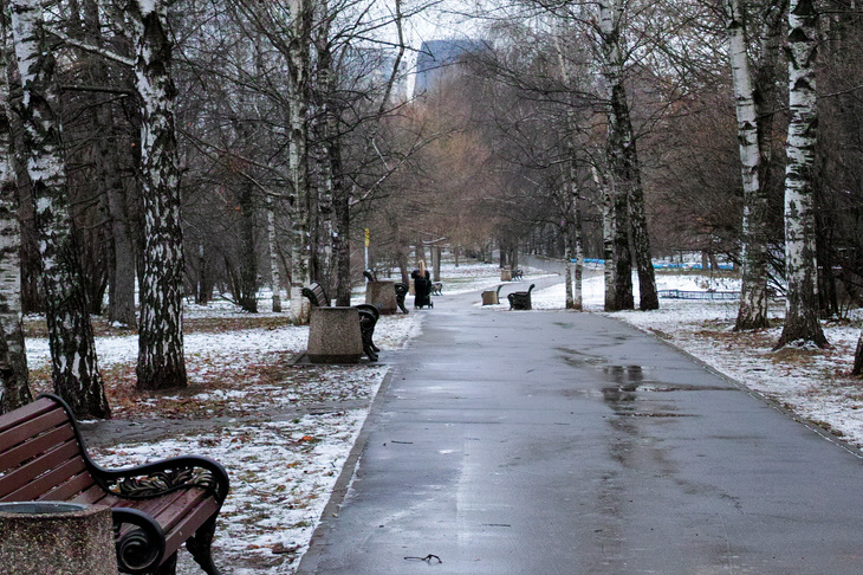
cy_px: 195
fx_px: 2660
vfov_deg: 12.3
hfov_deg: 18.4
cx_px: 523
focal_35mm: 111
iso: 320
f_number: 5.6
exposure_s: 1/60
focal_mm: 30
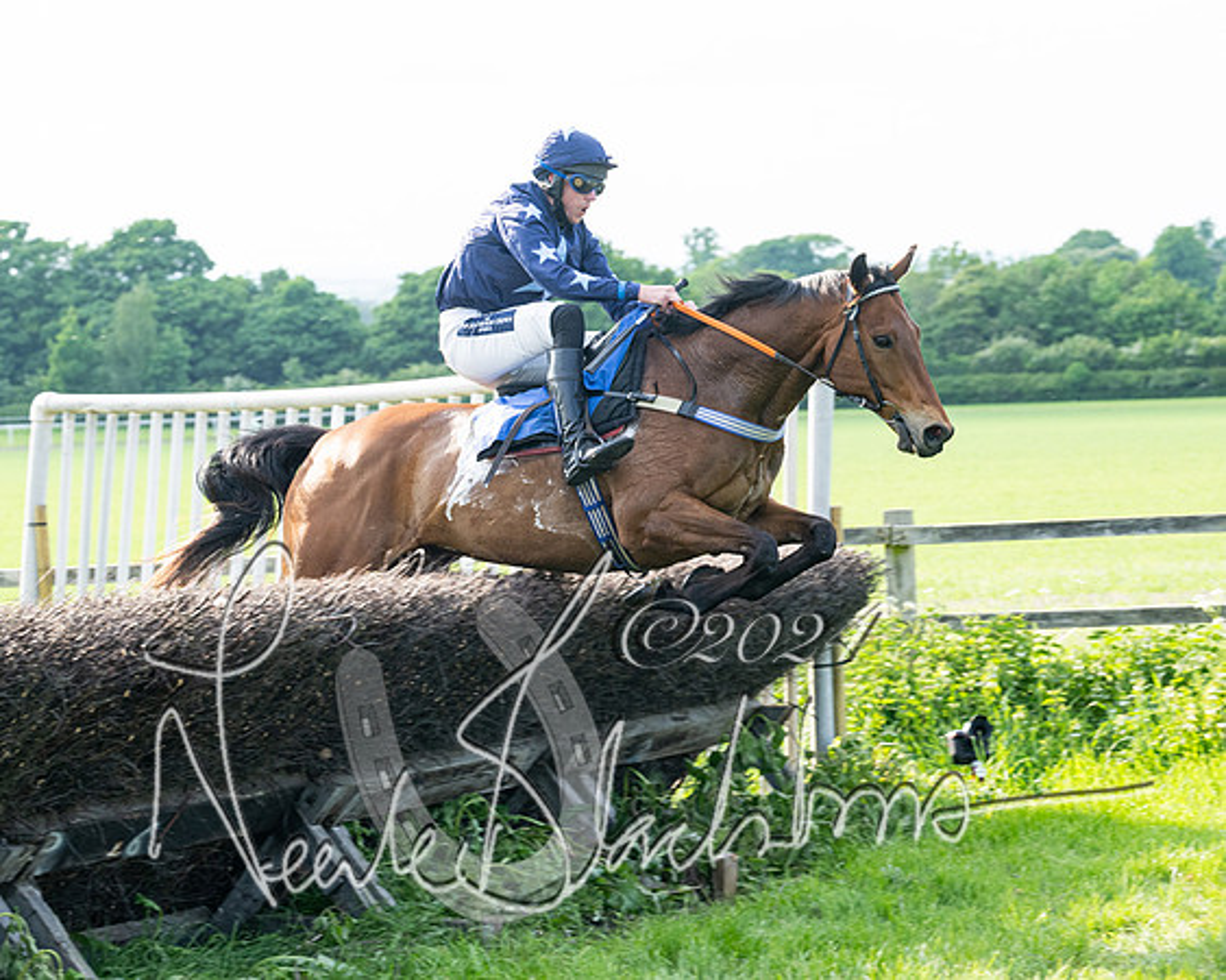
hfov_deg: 16.5
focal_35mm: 116
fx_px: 4219
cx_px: 469
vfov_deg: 13.2
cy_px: 484
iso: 400
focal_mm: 77
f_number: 5
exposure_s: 1/800
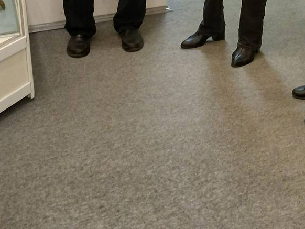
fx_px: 591
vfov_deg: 20.2
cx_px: 295
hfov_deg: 27.5
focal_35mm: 67
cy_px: -63
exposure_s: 1/50
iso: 250
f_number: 1.8
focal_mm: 3.98
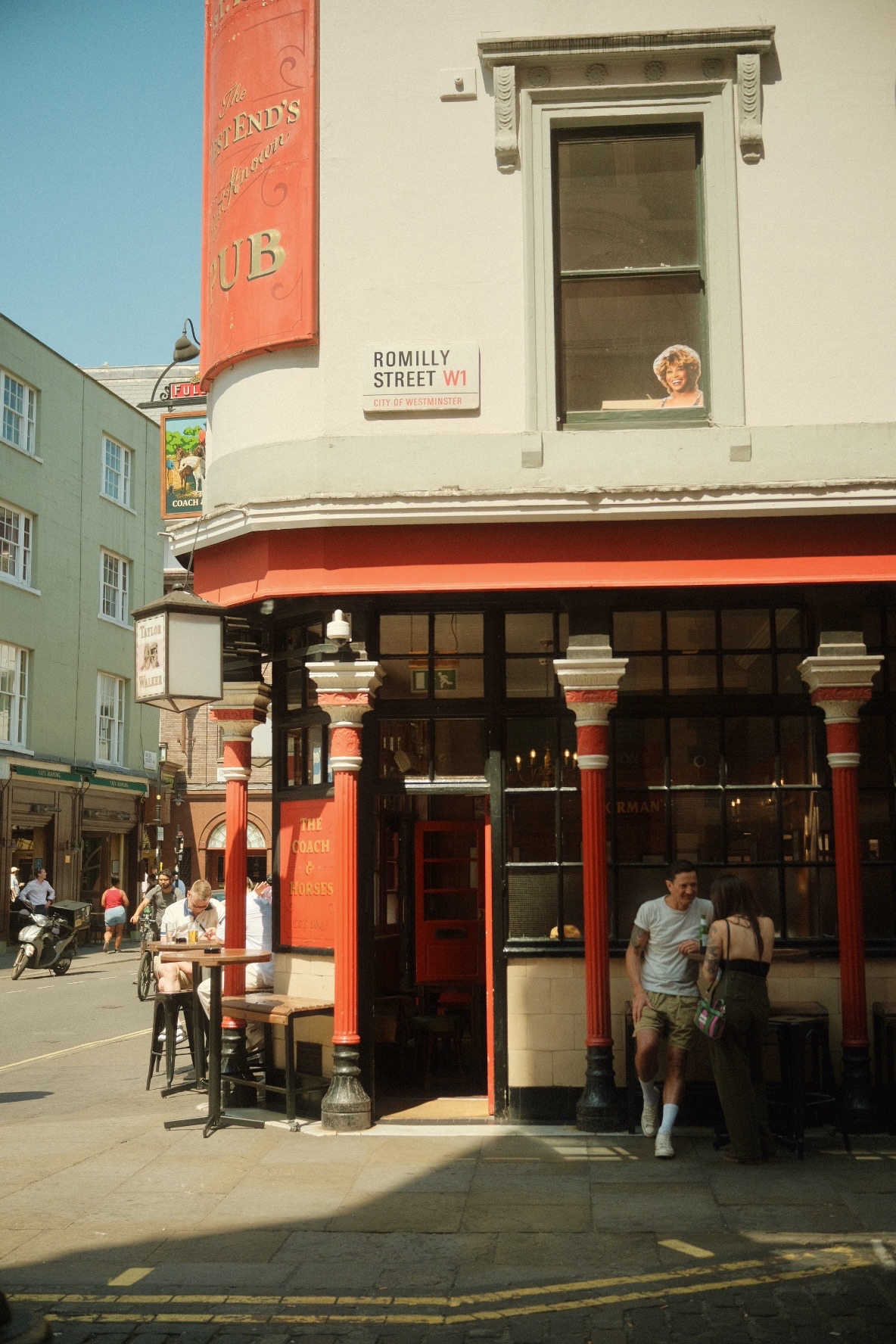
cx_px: 448
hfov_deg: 32.6
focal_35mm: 41
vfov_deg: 47.4
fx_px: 1531
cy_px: 672
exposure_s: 1/4000
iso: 640
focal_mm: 27
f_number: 2.8
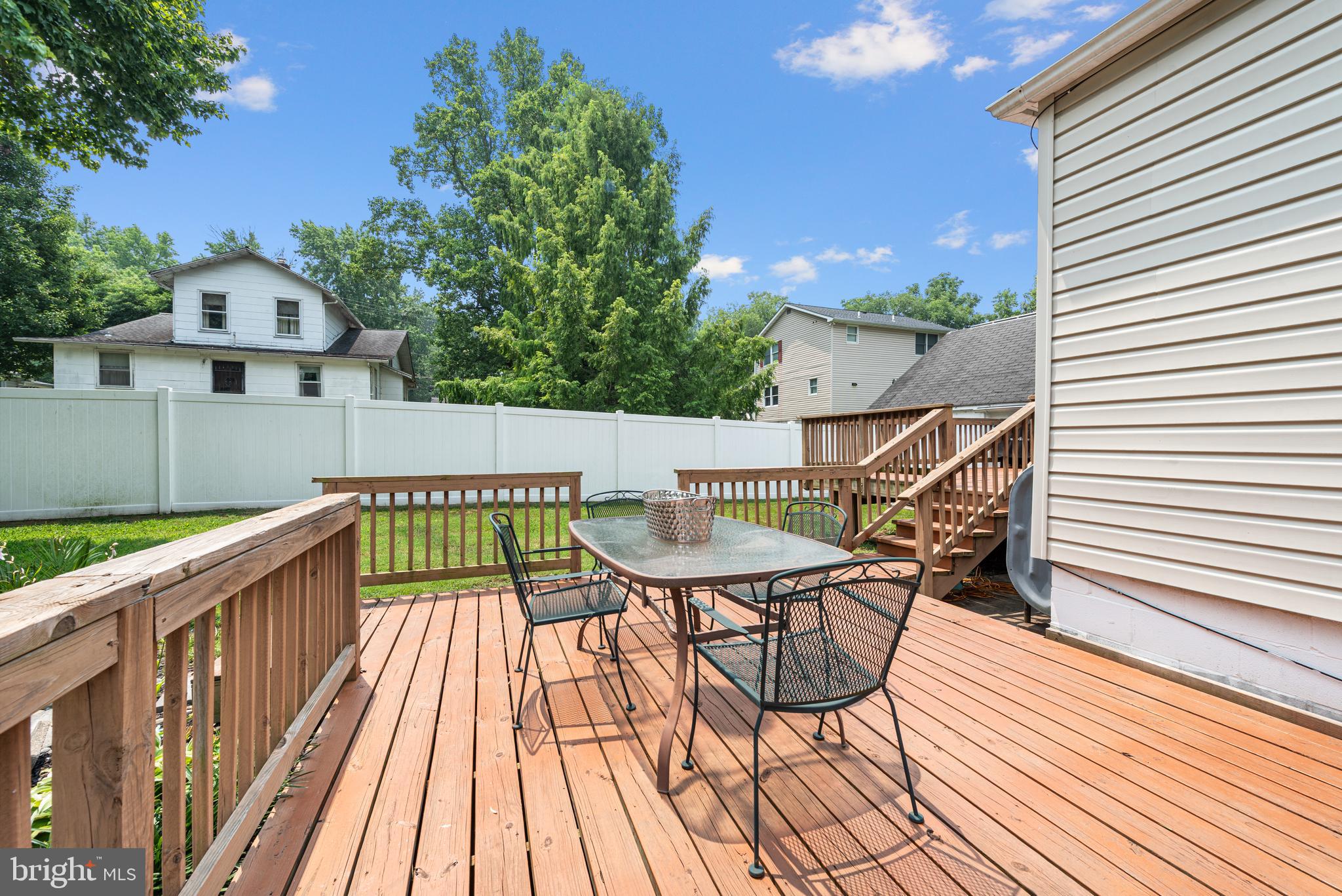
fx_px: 522
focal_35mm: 14
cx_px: 671
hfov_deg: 104.2
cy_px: 448
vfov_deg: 81.3
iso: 100
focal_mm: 14
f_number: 10
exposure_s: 1/80
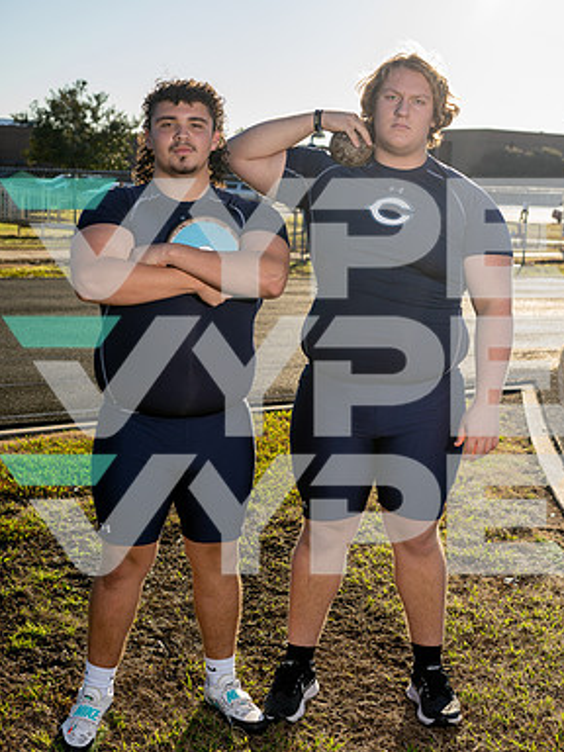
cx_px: 292
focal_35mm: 62
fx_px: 1347
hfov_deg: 23.6
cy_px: 378
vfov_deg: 31.2
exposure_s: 1/250
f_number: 5.6
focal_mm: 55
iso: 50
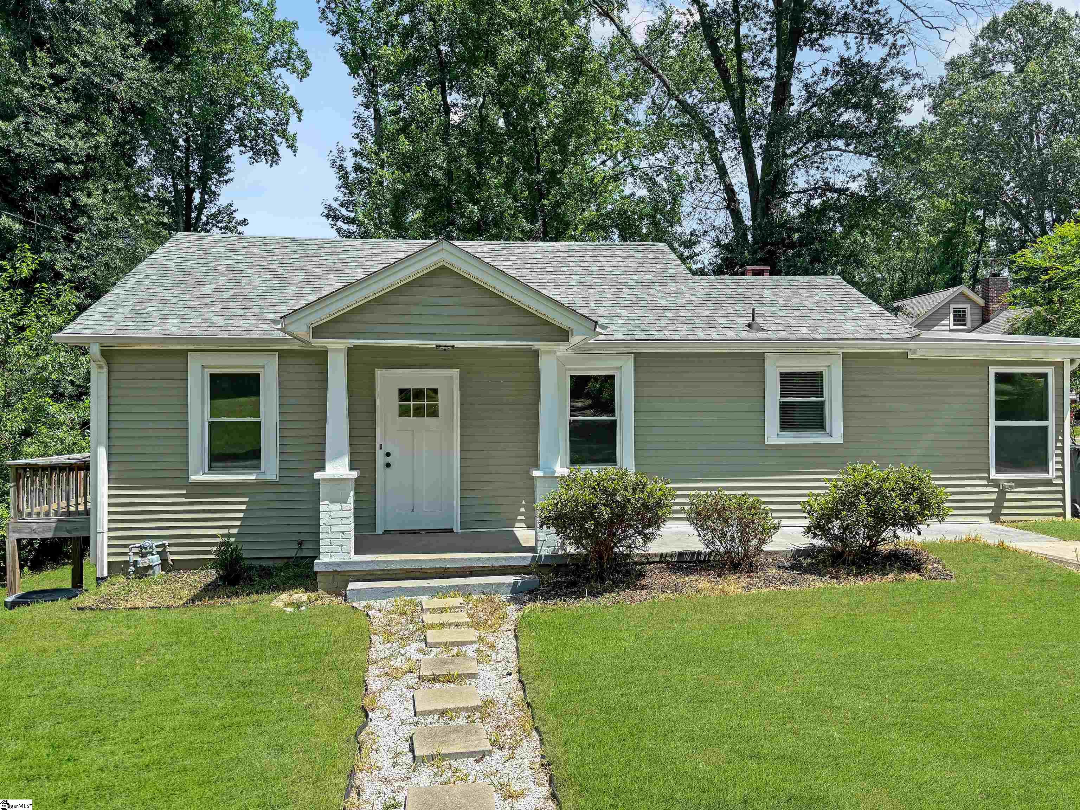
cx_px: 540
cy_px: 405
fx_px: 811
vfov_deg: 53.1
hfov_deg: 67.3
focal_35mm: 26
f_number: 1.6
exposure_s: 1/1900
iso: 50
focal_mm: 5.96
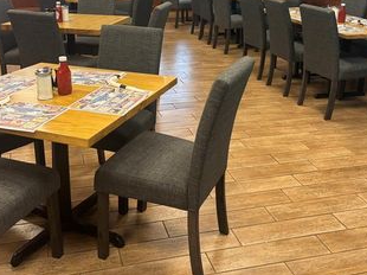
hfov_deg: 44.8
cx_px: 168
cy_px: 76
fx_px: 445
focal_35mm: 42
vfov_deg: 33.8
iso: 125
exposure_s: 1/60
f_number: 1.6
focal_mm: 5.96
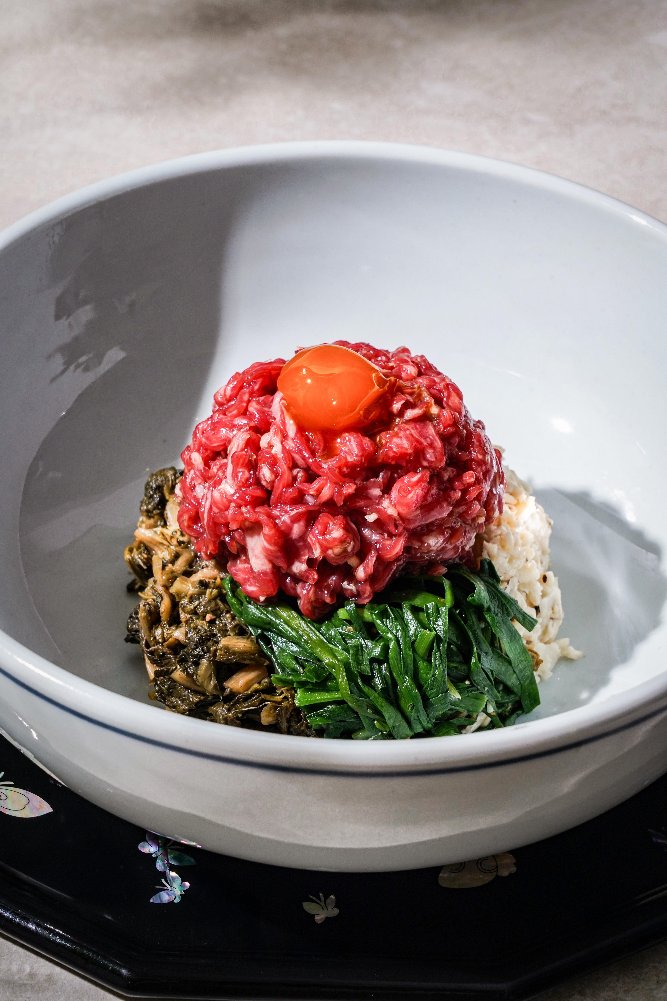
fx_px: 2918
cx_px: 334
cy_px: 500
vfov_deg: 19.5
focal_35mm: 105
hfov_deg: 13.0
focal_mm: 105
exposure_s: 1/125
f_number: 14
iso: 400
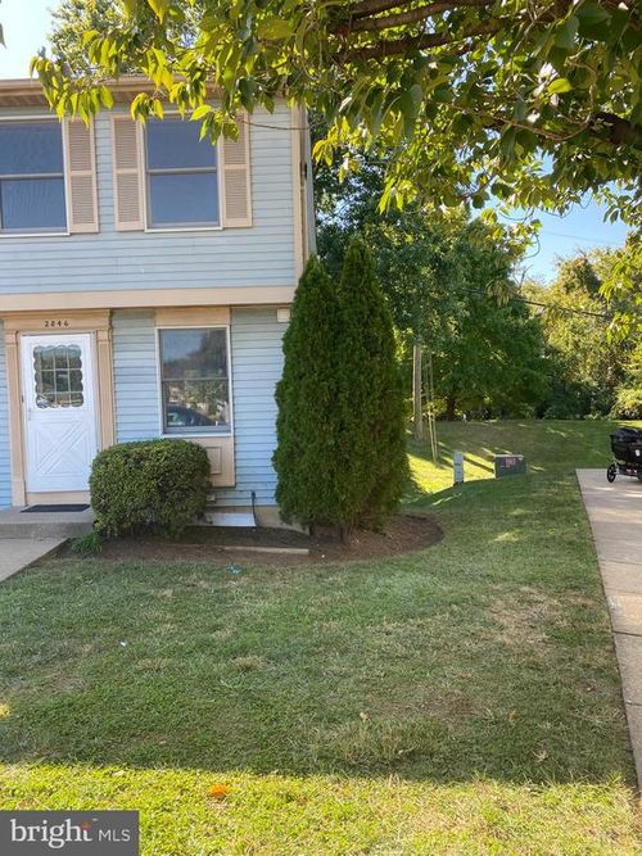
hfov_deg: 53.0
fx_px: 643
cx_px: 321
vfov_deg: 67.3
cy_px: 428
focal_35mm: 26
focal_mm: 4.25
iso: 32
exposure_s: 1/319
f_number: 1.8
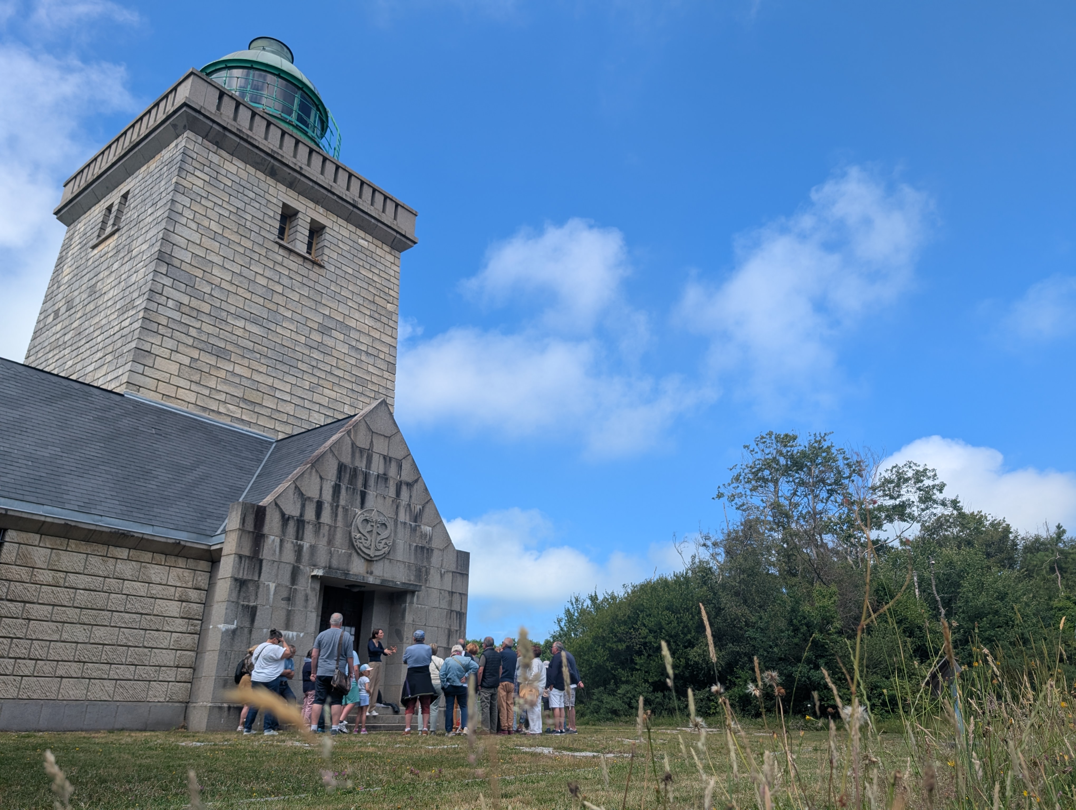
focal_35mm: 24
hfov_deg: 71.5
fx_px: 747
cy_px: 405
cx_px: 538
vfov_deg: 56.9
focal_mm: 6.9
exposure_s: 1/854
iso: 21
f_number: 1.68
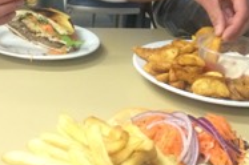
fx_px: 580
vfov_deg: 15.8
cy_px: -5
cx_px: 178
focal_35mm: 84
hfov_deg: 24.0
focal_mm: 4.15
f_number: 2.2
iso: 320
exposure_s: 1/33
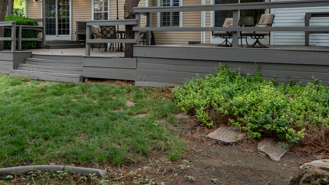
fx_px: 332
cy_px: 37
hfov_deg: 52.1
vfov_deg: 30.4
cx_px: 118
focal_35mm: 38
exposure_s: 1/1600
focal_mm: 17
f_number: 4.5
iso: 200
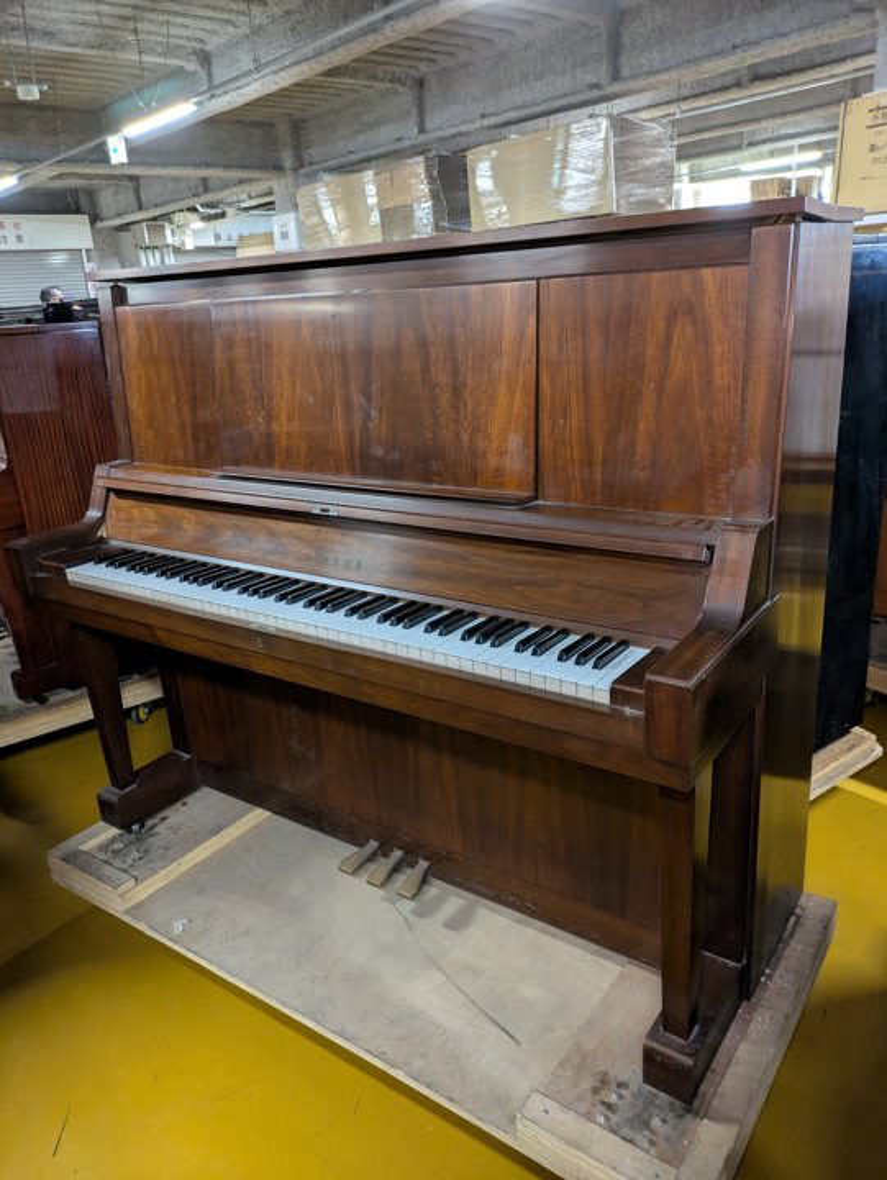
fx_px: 853
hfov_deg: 54.9
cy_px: 590
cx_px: 444
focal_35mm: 25
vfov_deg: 69.4
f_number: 1.89
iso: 220
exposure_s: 1/25
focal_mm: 5.43
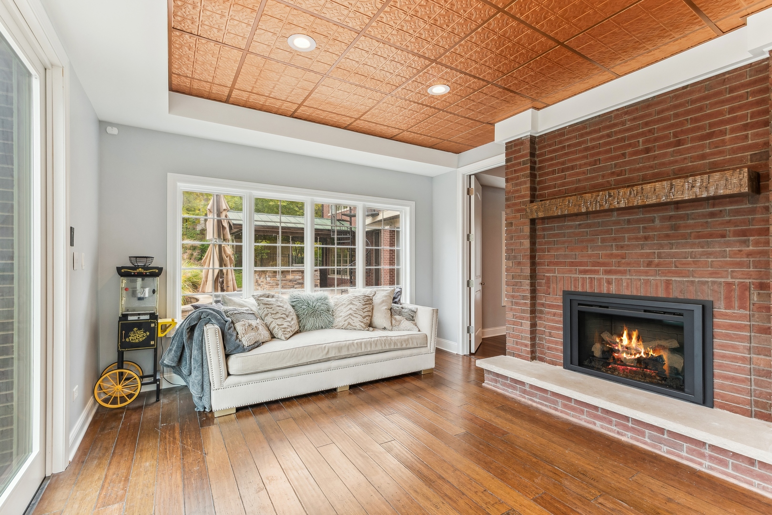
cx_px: 386
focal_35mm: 15
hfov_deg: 100.4
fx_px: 322
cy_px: 258
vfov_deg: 77.3
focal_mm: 10
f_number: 8
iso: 200
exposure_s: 1/20
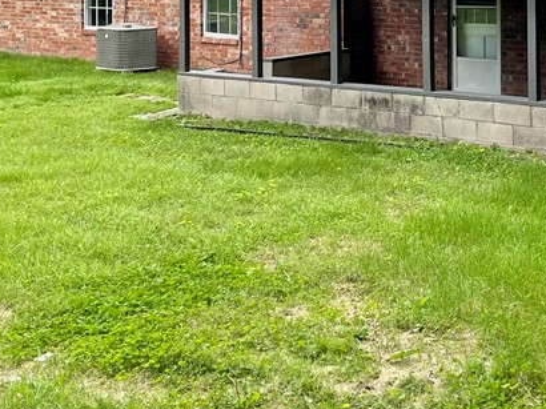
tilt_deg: -0.9
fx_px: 1025
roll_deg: +0.5
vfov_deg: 21.5
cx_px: 426
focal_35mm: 65
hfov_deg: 29.3
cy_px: -33
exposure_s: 1/1304
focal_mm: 4.2
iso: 32
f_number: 1.6
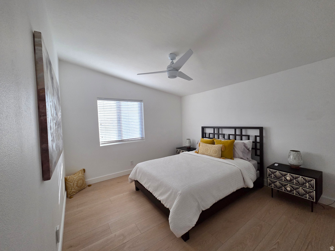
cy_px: 126
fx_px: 126
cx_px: 168
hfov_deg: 106.2
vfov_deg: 89.9
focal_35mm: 13
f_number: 2.2
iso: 250
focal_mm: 2.2
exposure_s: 1/120
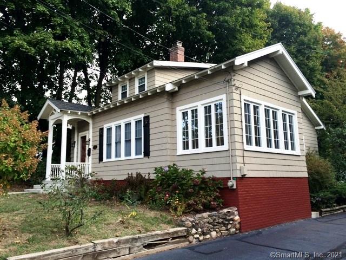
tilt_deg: +9.7
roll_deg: +1.3
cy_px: 130
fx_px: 290
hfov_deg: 61.7
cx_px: 173
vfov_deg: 48.2
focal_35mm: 29
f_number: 2.2
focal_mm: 4.15
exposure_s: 1/423
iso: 32
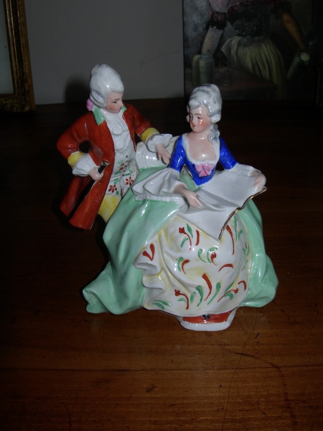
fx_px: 473
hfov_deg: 37.7
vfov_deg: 49.0
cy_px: 216
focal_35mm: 38
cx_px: 162
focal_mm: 7.8
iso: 50
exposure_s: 1/60.1
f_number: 4.8
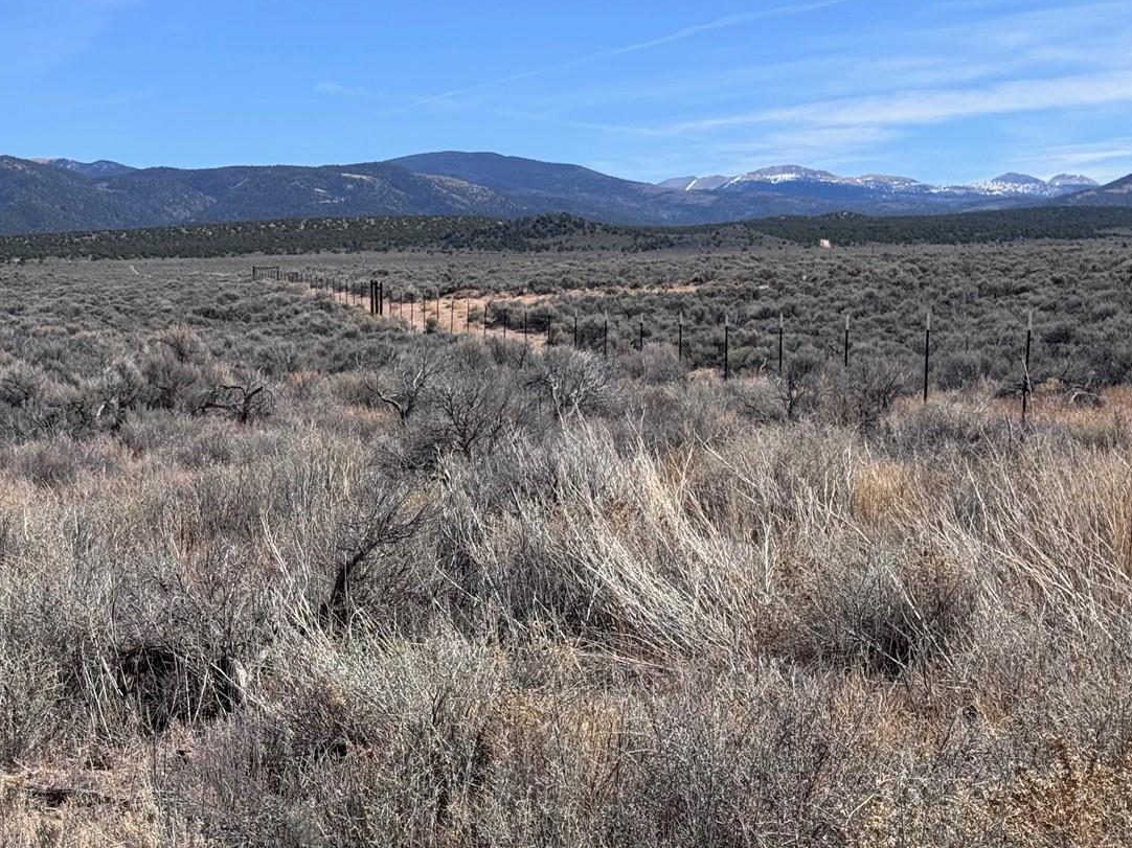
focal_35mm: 71
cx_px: 377
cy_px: 614
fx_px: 2321
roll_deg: +0.2
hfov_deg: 27.2
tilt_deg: -7.3
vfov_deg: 20.6
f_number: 1.78
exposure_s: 1/4310
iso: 64
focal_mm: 6.76
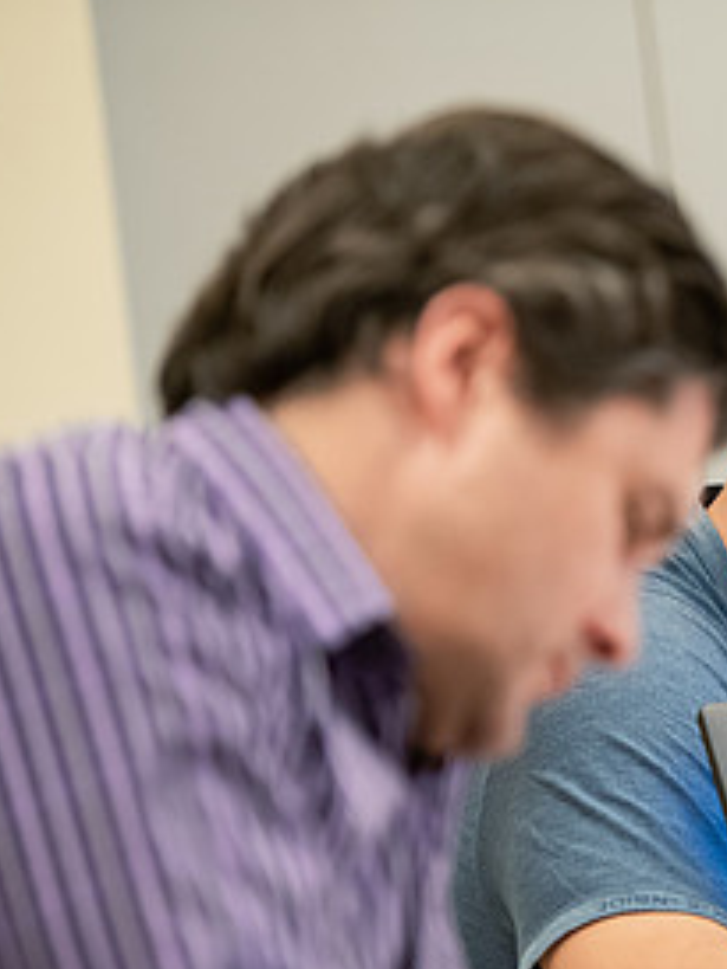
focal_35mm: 286
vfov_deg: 6.9
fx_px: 8002
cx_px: 975
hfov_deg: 5.2
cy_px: 676
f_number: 2.8
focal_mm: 140
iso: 1600
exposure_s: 1/200
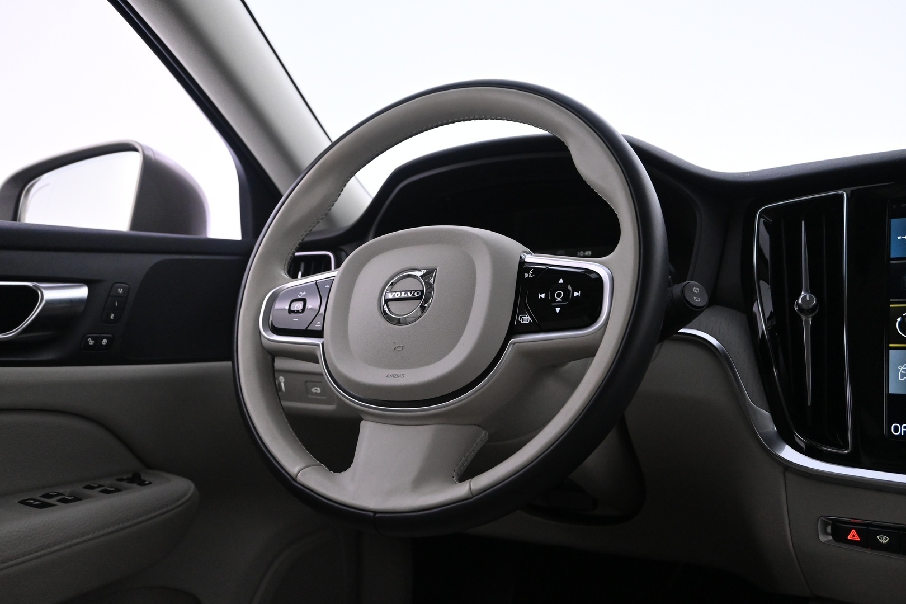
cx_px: 453
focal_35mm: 30
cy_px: 302
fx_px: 755
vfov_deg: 43.6
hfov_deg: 61.9
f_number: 3.8
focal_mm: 20
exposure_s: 1/40
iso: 3200
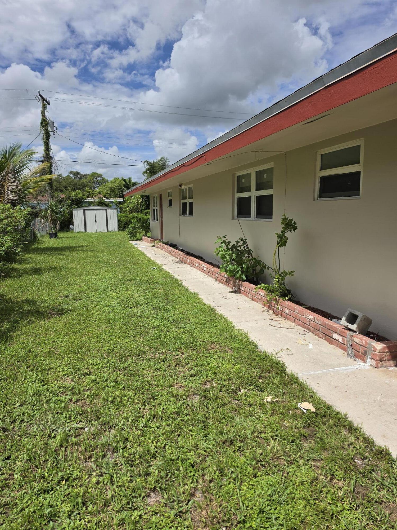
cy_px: 265
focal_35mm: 23
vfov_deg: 73.9
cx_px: 198
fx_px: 352
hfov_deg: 58.9
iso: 40
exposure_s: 1/7939
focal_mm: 6.5
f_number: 1.4
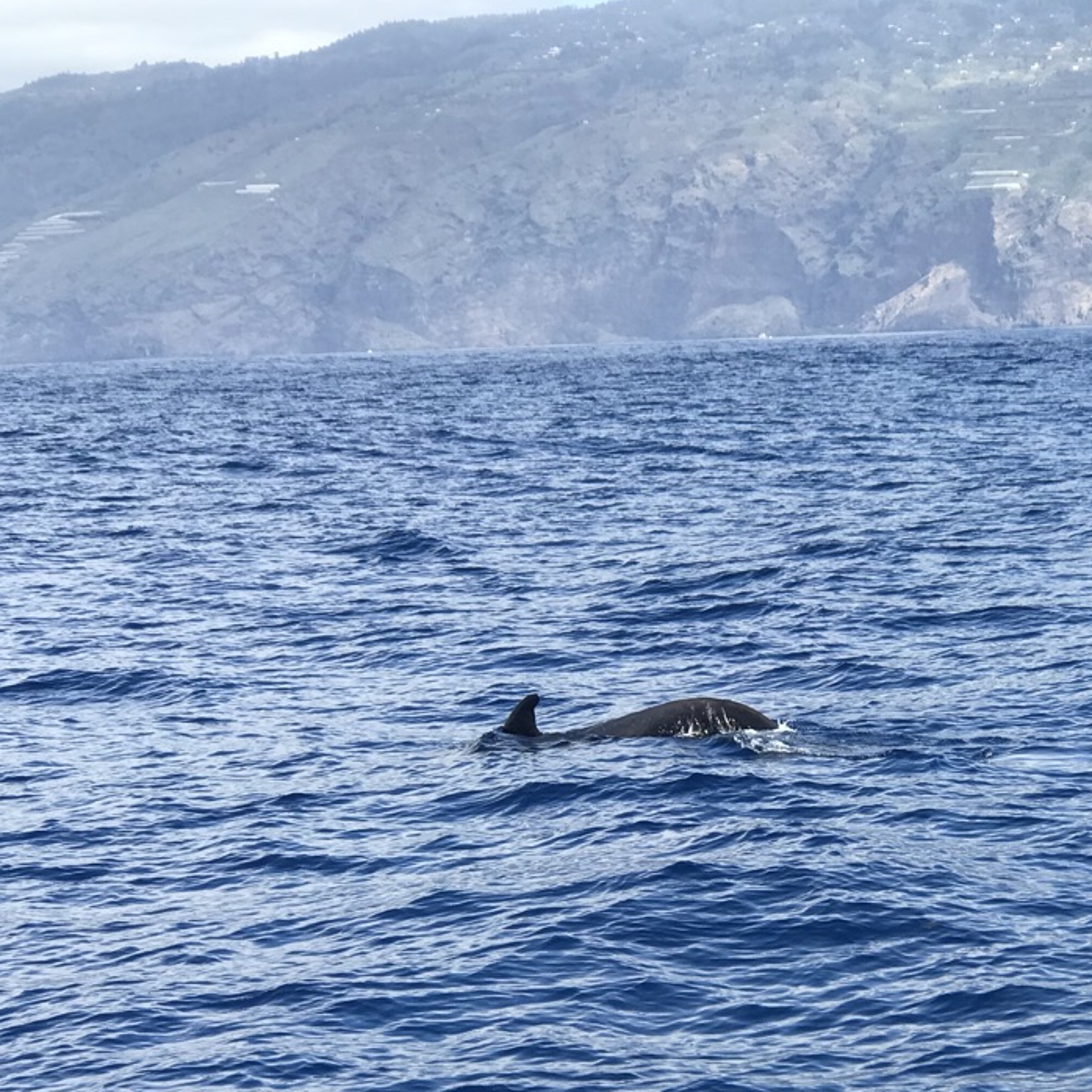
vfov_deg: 17.1
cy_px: 812
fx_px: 3605
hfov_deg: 17.2
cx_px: 778
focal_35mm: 101
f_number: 2.8
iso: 20
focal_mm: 6.6
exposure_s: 1/471
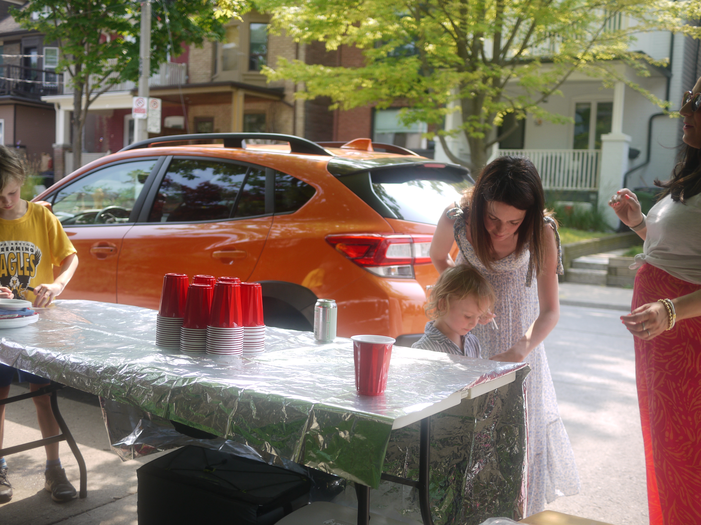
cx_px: 350
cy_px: 262
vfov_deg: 36.0
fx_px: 810
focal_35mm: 40
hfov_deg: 46.8
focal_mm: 20
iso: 100
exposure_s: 1/800
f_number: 1.8
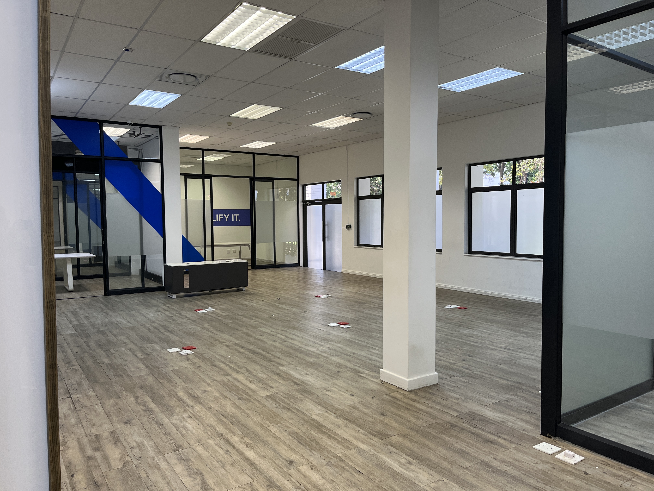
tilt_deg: -4.0
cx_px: 327
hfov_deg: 67.3
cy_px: 246
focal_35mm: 26
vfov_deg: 53.1
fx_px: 491
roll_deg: -0.2
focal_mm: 5.1
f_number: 1.6
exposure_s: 1/100
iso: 100
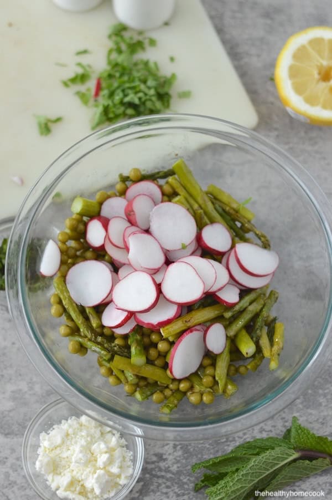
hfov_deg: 18.2
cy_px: 250
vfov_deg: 27.0
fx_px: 1039
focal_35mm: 75
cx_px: 166
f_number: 2.5
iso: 1600
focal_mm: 50
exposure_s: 1/500
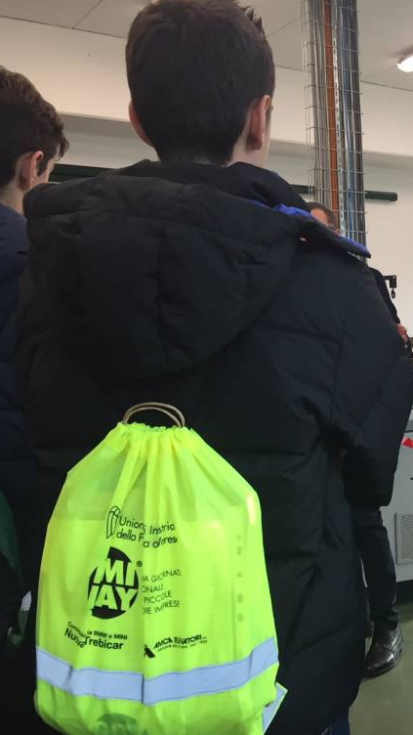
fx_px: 837
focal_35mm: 43
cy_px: 371
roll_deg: +1.7
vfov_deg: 47.4
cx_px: 442
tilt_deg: -4.0
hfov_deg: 25.8
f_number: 2.2
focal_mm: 4.15
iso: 40
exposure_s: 1/33
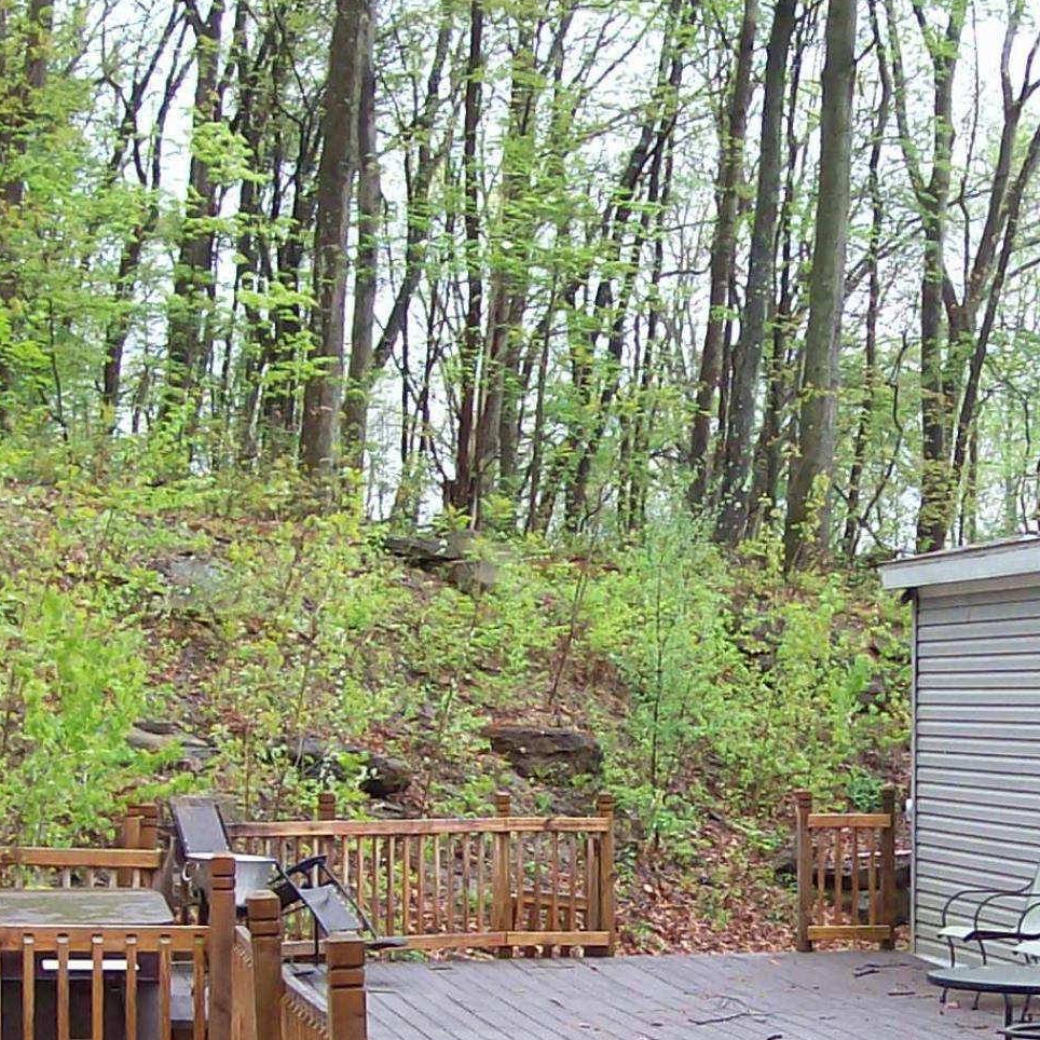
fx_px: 3365
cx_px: 725
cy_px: 829
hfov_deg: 17.5
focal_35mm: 99
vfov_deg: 17.4
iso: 80
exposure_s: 1/149
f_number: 2.7
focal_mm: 6
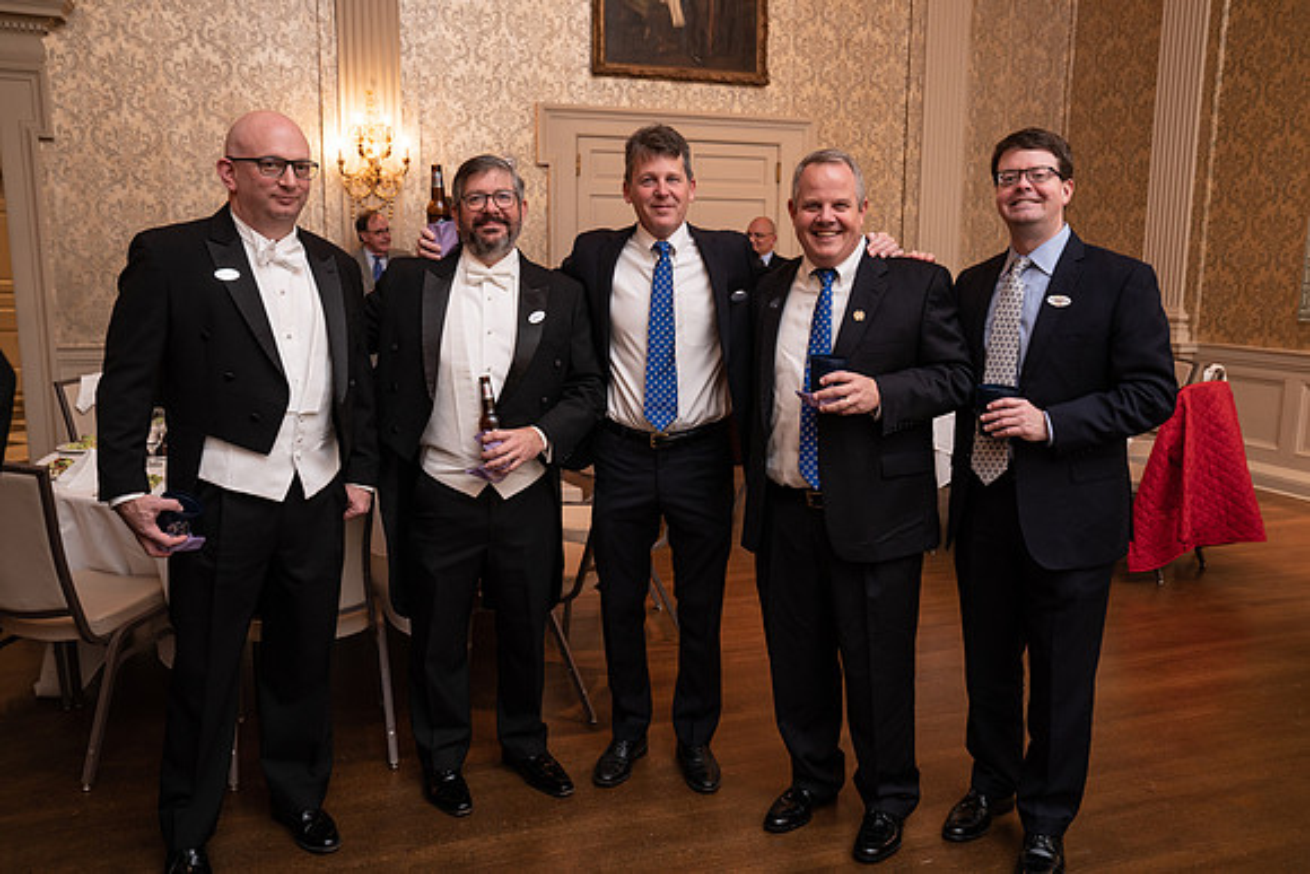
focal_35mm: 30
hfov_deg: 61.9
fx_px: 1092
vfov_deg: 43.6
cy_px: 437
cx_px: 655
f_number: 4.5
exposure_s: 1/40
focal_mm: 30
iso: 800
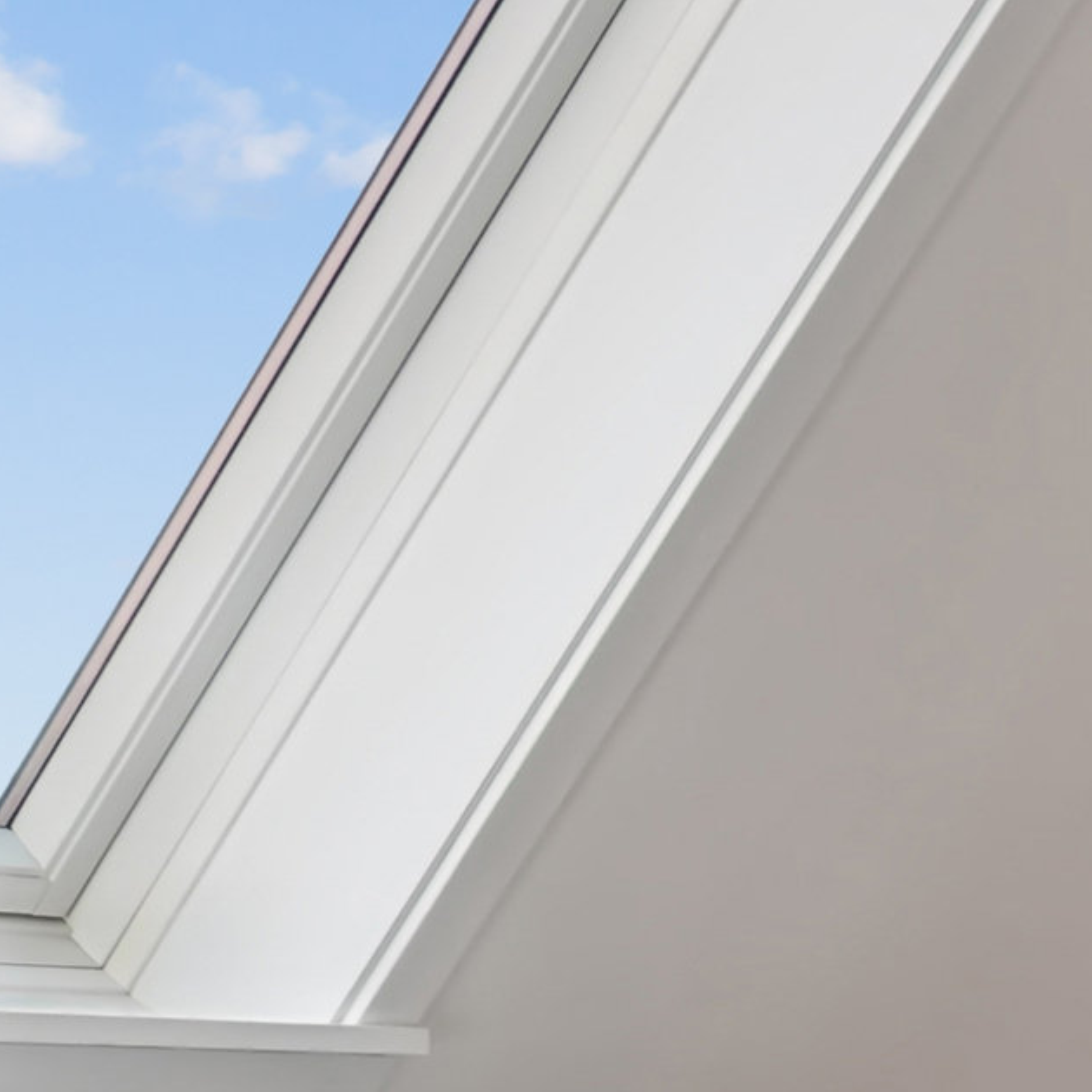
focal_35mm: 73
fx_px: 2605
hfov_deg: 19.5
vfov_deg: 23.1
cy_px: 984
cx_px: 1790
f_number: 10
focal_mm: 12
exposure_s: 1/80
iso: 200
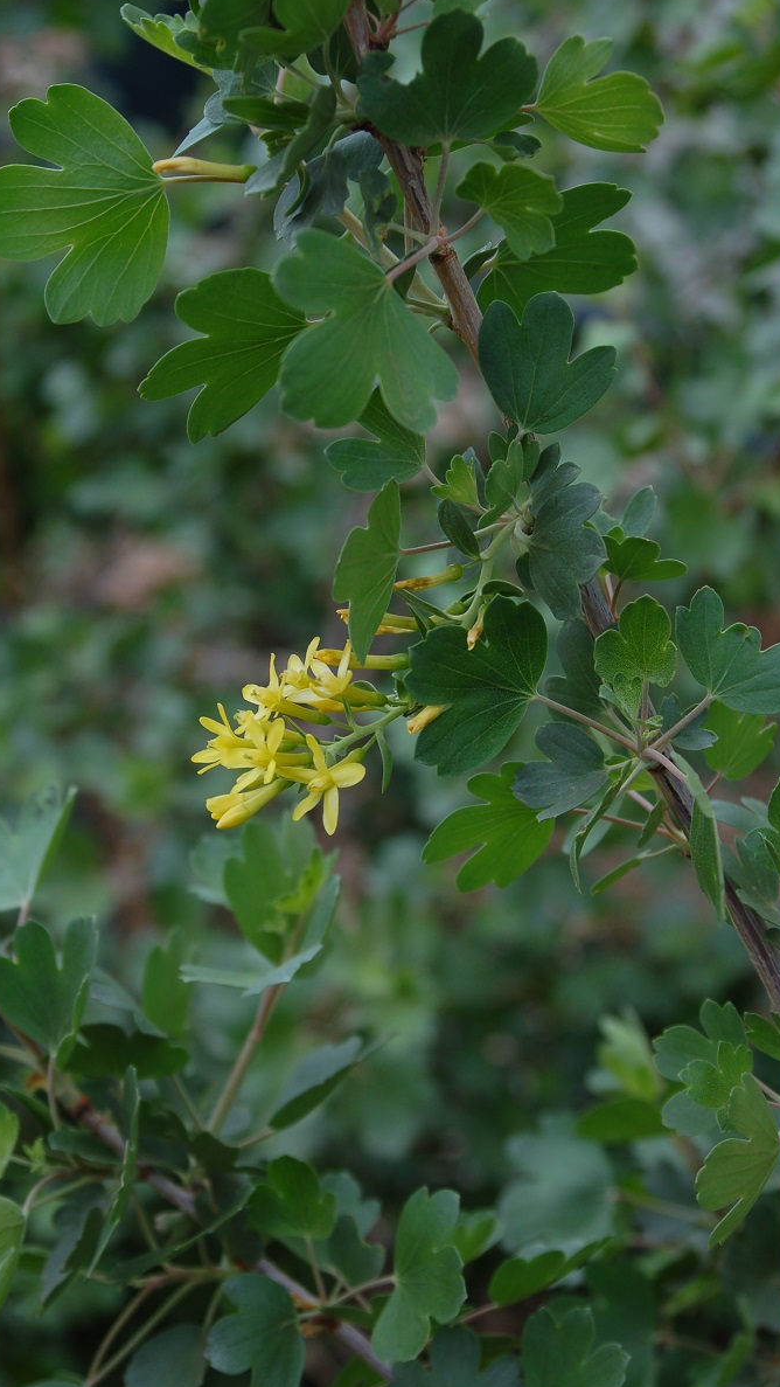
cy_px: 699
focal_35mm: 70
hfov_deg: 17.2
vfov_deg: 30.1
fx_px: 2573
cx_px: 343
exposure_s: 1/160
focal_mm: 44
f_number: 6.3
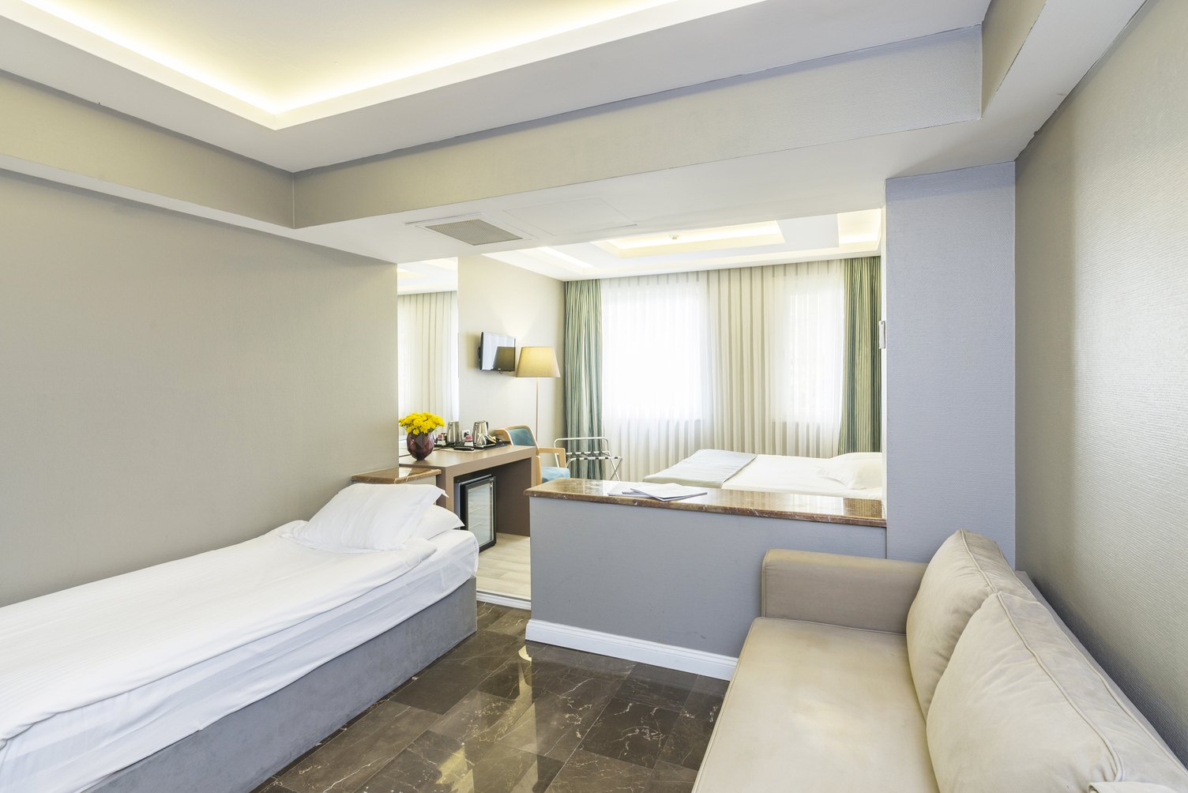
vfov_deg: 70.5
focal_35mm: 17
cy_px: 396
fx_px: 561
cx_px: 594
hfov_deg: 93.3
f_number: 11
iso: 100
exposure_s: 1.3
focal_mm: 17
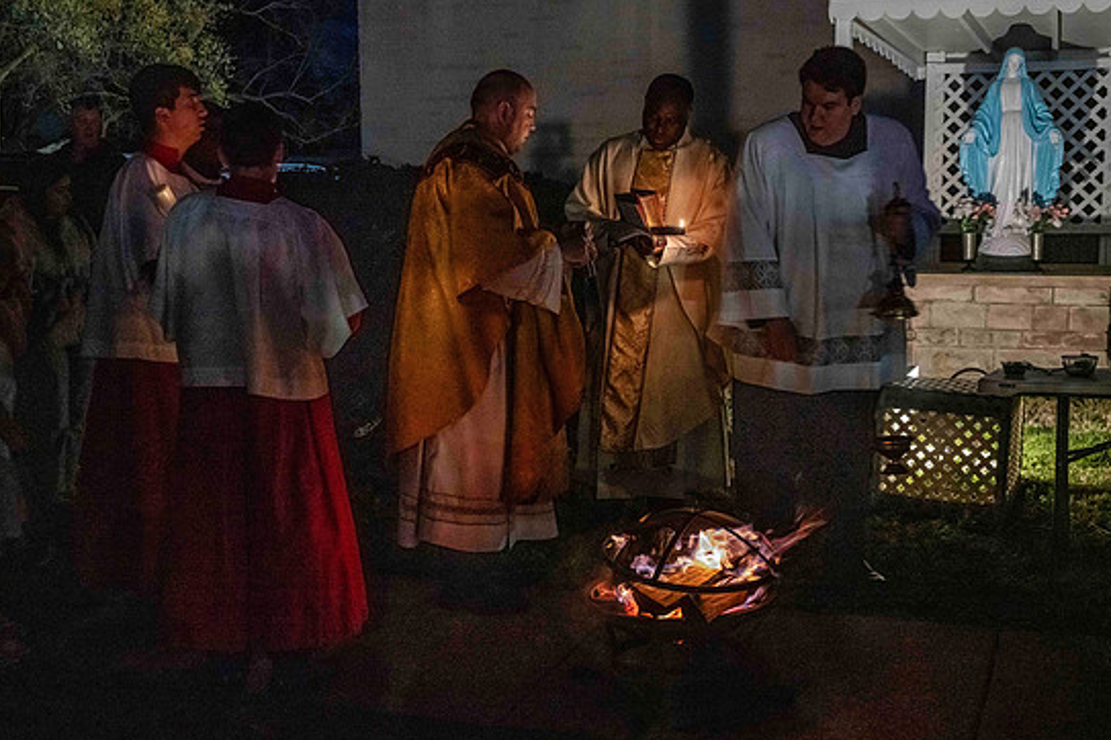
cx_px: 585
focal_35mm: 47
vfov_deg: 28.6
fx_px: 1450
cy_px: 377
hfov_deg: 41.9
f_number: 6.3
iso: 8000
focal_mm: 44
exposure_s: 1/40
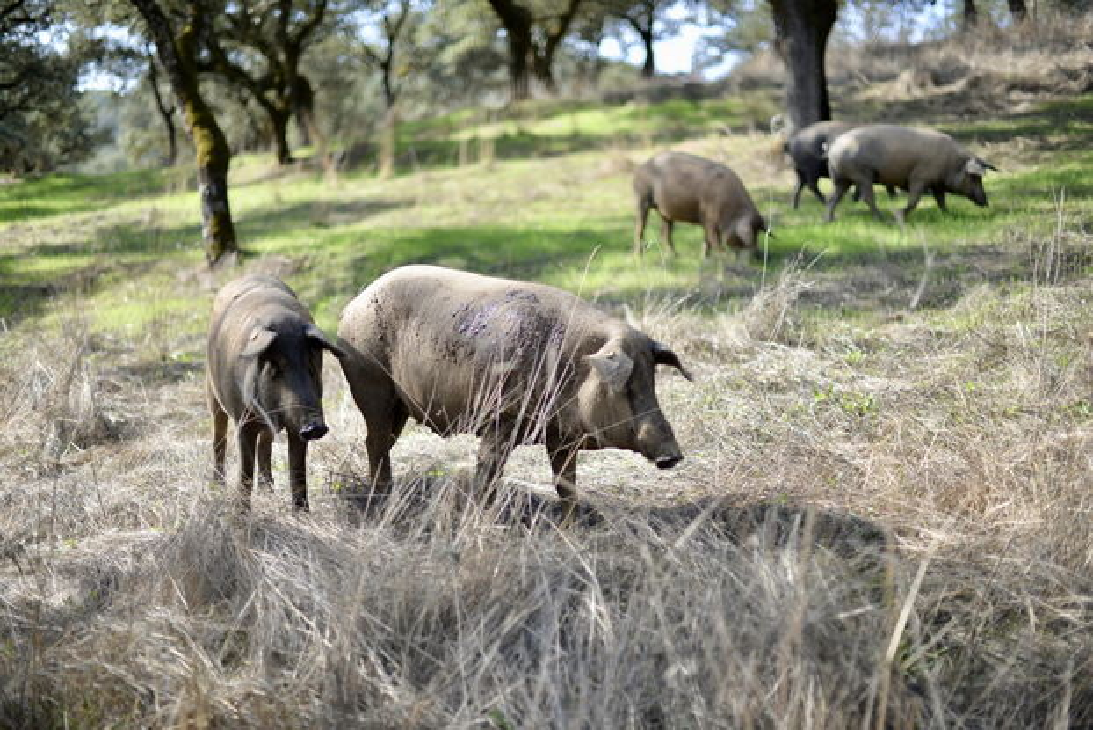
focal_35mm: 50
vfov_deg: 27.0
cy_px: 365
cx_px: 546
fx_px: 1518
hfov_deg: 39.6
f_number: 1.4
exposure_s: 1/2000
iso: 100
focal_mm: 50
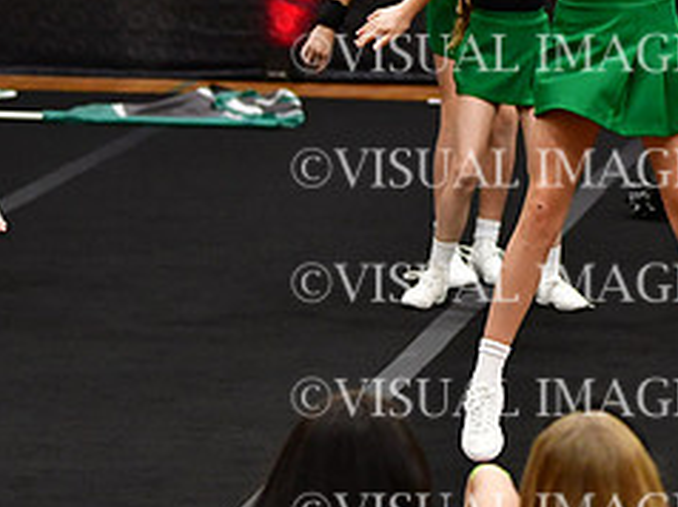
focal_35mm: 324
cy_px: -4
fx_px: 6340
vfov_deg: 4.6
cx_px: 704
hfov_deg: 6.1
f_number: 2.8
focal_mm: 92
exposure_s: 1/800
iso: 4000
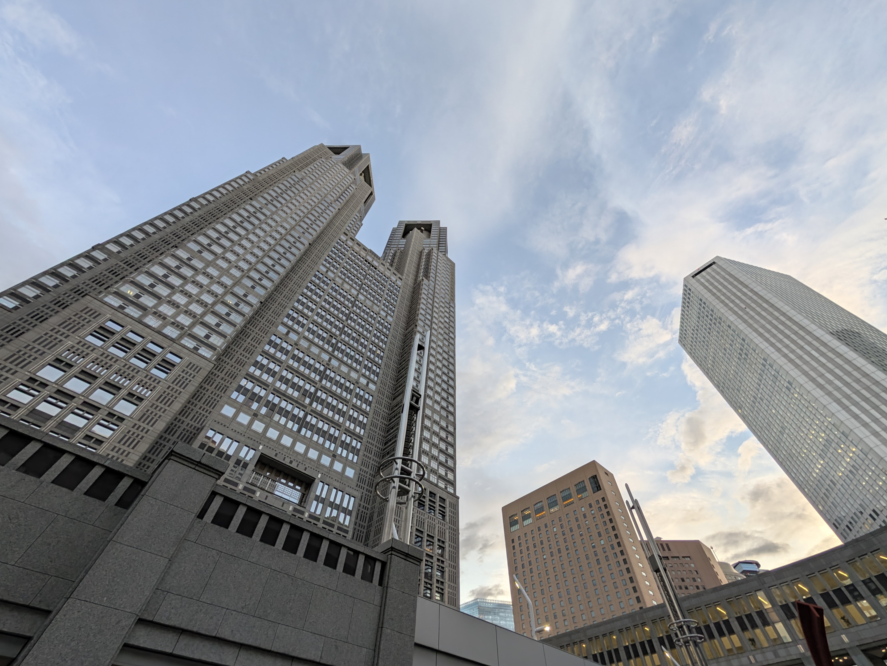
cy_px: 328
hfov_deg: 106.1
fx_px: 333
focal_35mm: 13
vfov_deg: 90.0
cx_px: 455
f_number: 1.7
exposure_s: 1/188
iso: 51
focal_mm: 2.02
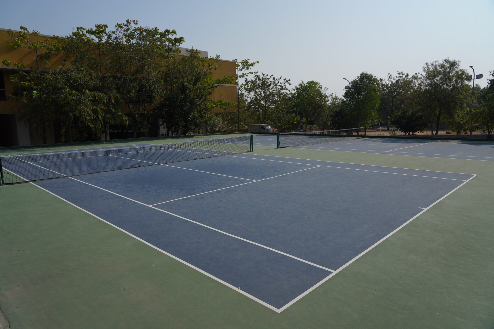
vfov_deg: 53.1
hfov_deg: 73.7
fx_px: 329
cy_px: 164
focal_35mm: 24
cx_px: 247
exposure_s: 1/2500
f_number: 8
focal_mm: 24
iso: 400
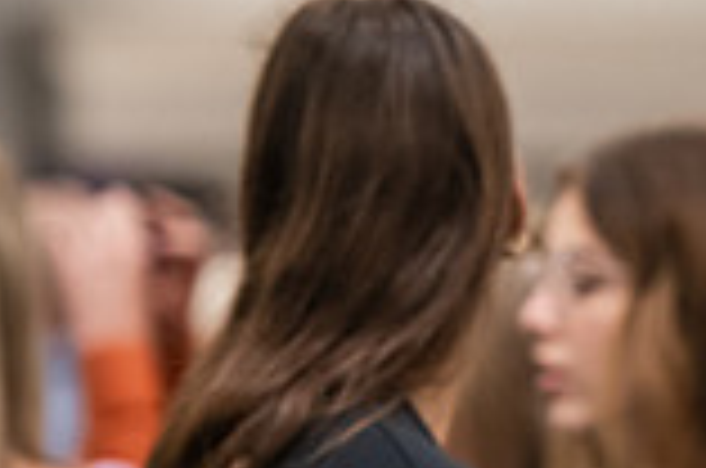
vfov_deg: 2.5
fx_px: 10510
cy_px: 475
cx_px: 1147
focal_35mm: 537
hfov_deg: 3.8
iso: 2500
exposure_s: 1/200
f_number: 3.2
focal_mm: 145
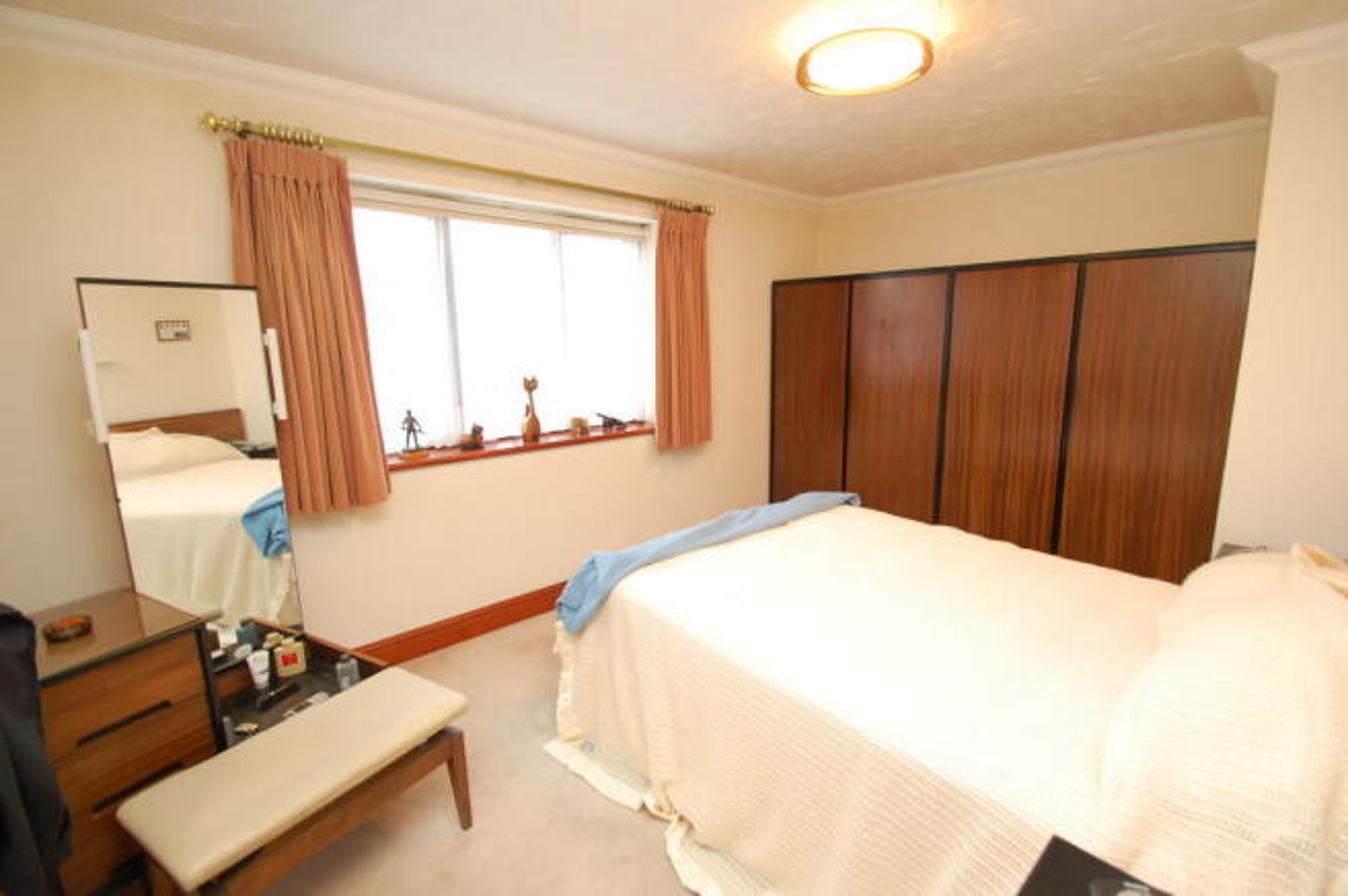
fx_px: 561
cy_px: 448
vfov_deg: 77.2
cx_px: 674
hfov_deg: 100.4
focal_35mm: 15
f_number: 5.6
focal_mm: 10
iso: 400
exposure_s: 1/10
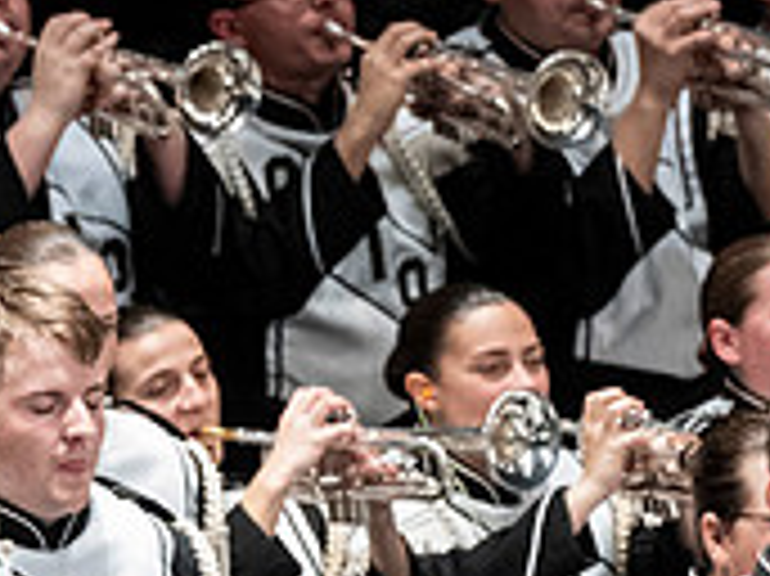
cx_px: 666
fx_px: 21695
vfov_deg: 1.5
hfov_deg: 2.0
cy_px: 864
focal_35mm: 976
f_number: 4
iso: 3200
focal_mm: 200
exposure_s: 1/500
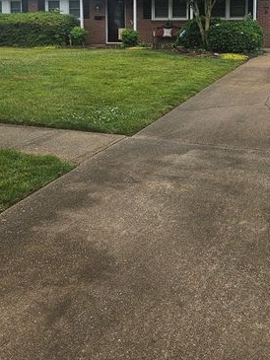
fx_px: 437
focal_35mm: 42
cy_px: 65
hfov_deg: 34.1
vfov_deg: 42.5
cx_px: 173
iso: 25
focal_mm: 5.4
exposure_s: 1/384
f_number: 1.8
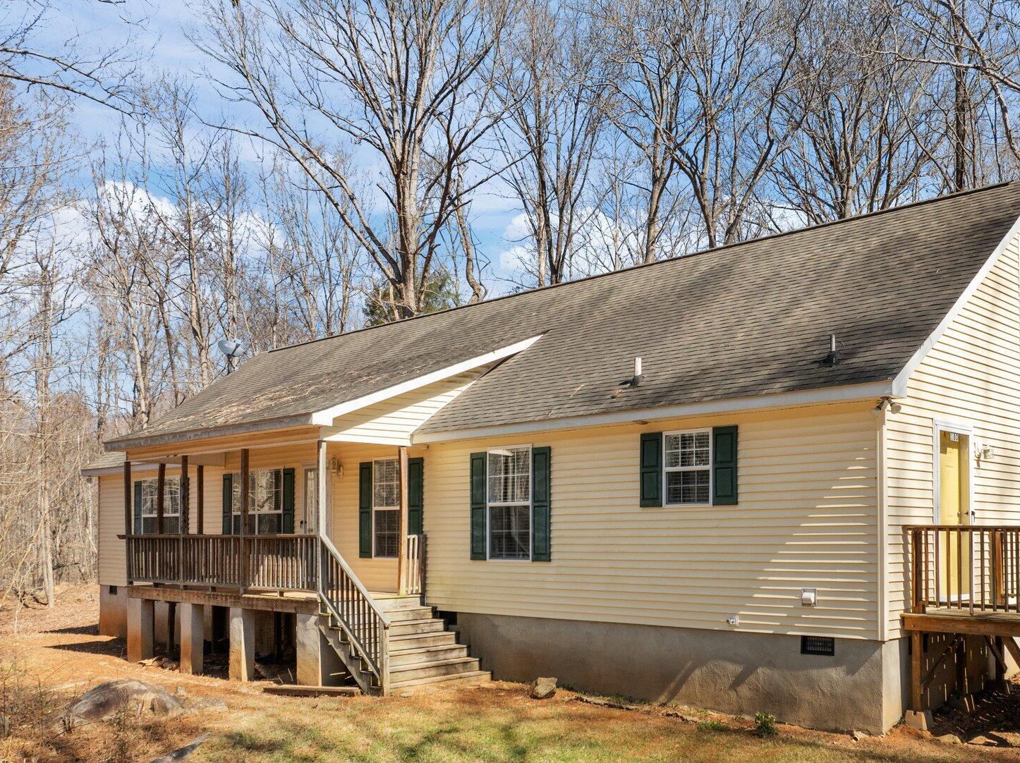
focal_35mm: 34
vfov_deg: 41.3
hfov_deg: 52.8
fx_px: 1001
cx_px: 694
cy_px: 494
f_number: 2.8
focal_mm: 12.29
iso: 190
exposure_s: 1/2000
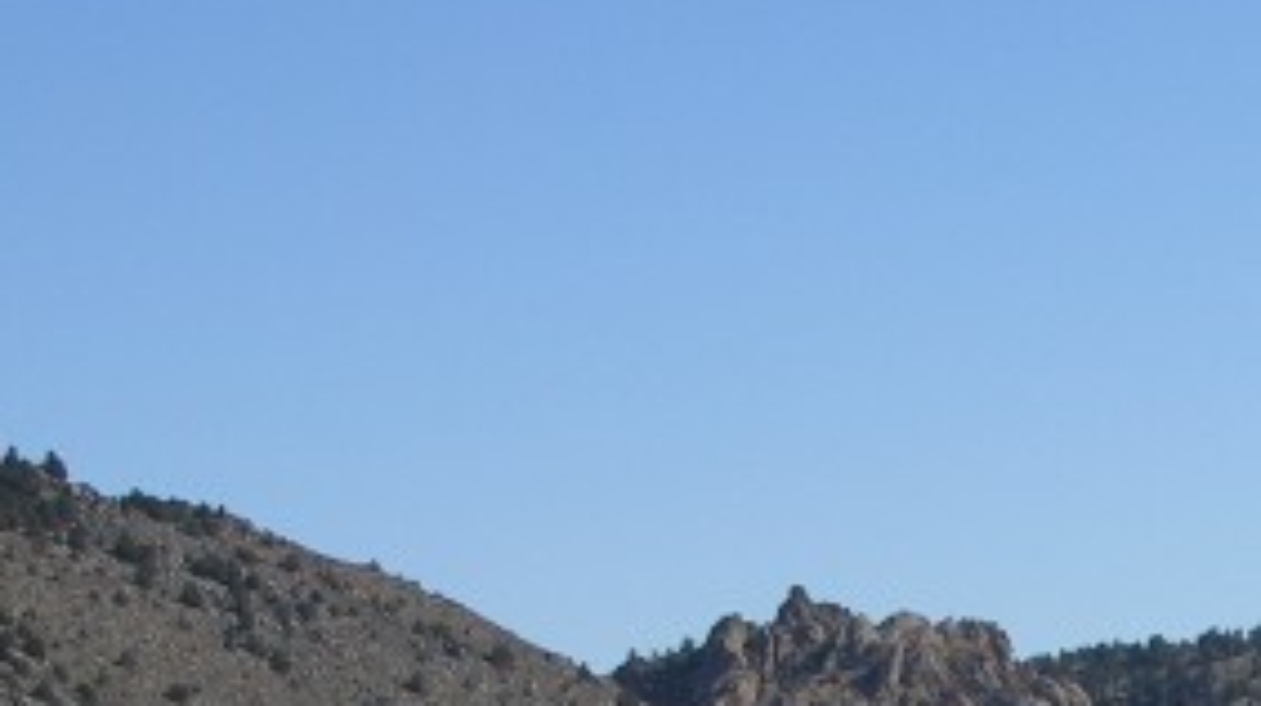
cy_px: 1260
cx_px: 1127
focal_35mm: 214
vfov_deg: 5.6
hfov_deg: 10.0
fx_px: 7149
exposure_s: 1/402
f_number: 5.5
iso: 50
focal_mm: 13.7
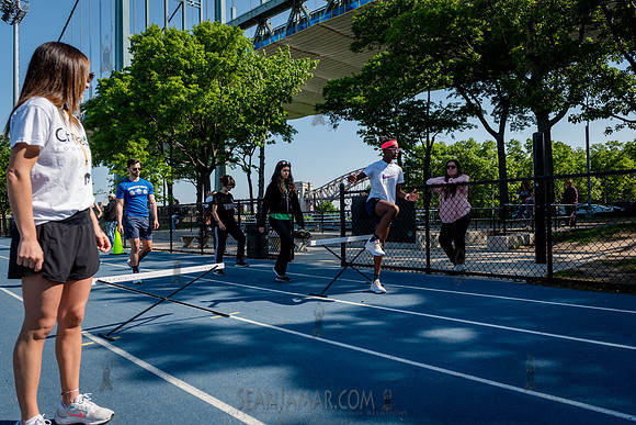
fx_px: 459
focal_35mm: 26
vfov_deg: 49.6
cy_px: 212
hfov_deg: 69.4
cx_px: 318
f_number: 4.5
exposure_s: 1/2000
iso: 400
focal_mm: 26
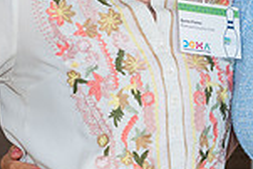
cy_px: 25
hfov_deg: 10.0
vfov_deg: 6.7
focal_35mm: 204
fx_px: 1435
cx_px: 214
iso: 1250
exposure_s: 1/800
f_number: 4.5
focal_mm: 45
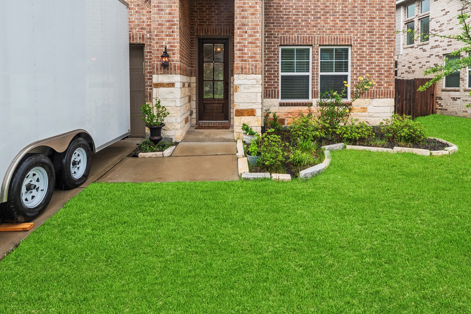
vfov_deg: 57.8
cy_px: 98
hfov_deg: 81.2
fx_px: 275
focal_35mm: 21
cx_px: 234
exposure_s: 1/100
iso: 320
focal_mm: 14
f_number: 8
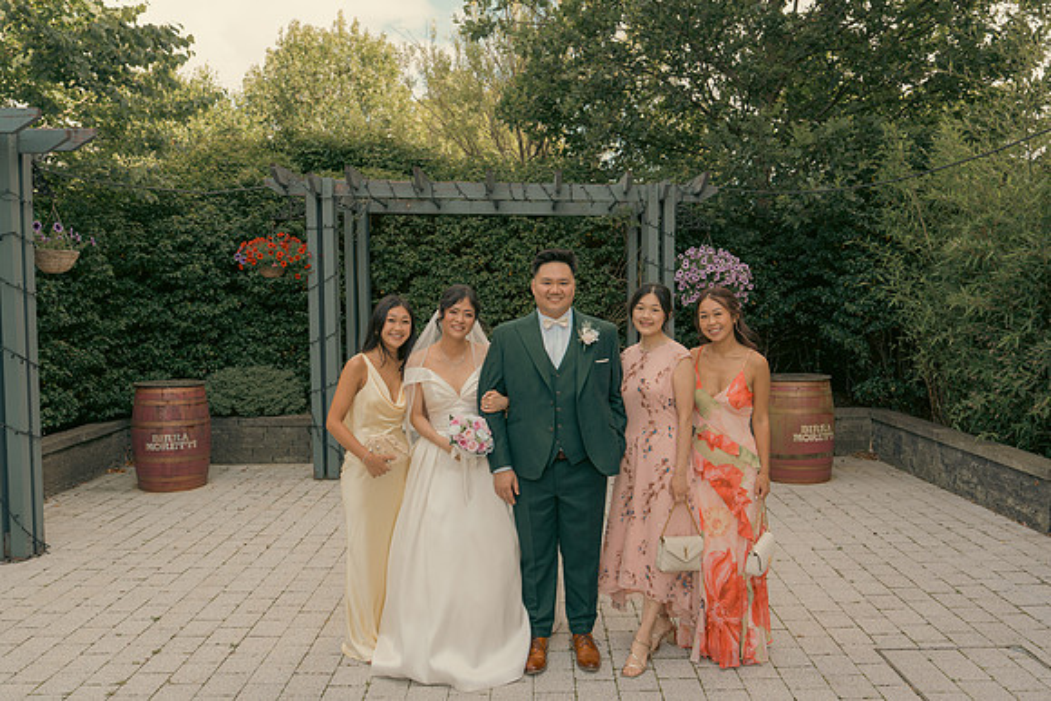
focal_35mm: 30
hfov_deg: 61.9
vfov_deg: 43.6
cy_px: 350
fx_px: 876
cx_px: 526
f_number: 5.6
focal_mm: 30
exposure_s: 1/160
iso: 160
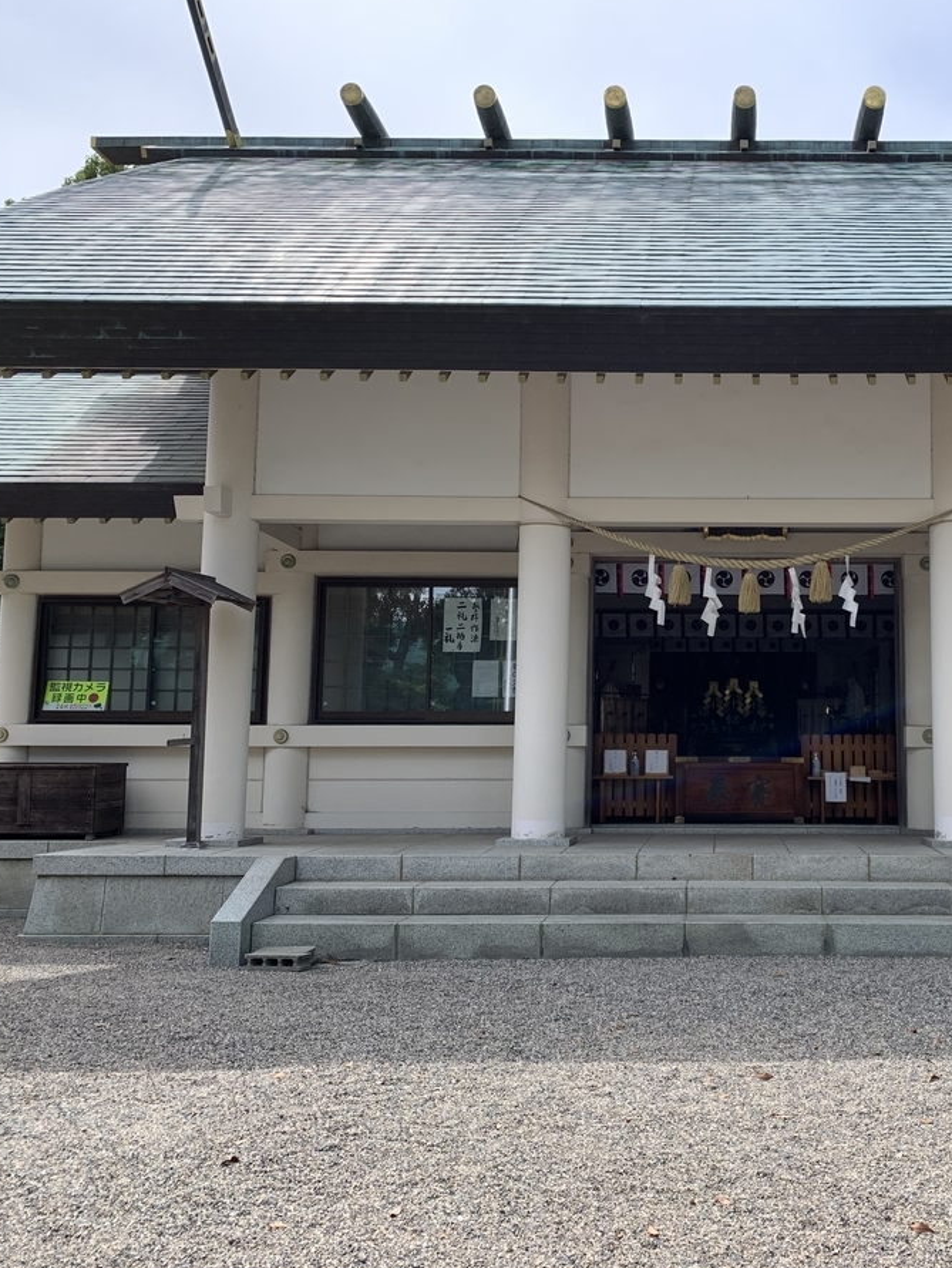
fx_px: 1282
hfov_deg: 39.6
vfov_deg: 52.6
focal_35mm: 35
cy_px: 632
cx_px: 719
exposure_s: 1/954
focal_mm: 4.25
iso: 25
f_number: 1.8
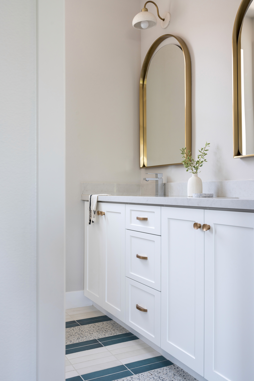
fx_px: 360
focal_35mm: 34
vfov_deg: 55.8
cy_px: 190
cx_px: 127
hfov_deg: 38.9
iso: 320
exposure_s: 1/6
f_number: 9
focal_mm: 34
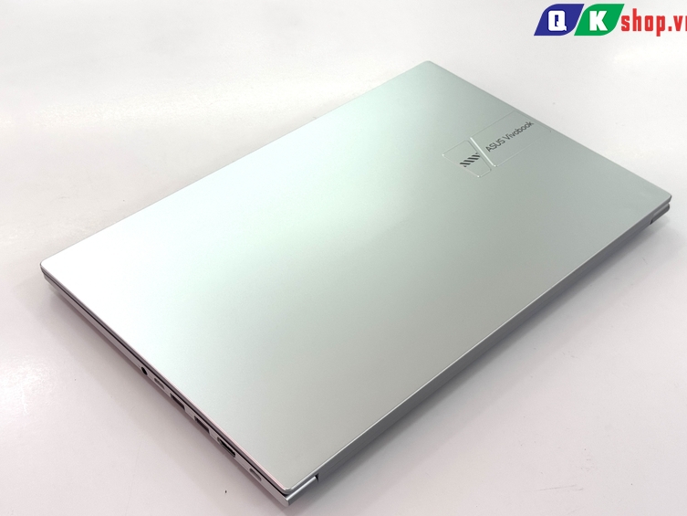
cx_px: 359
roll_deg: -3.3
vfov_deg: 28.6
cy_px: 262
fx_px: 1012
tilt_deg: -44.6
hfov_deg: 37.5
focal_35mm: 51
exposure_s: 1/276
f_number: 1.78
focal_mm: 6.76
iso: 64
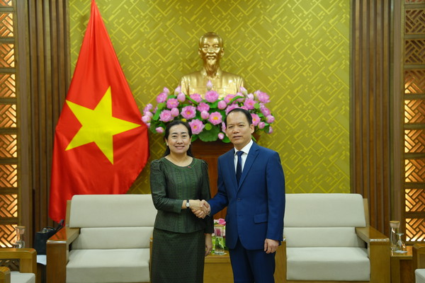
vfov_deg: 22.6
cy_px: 142
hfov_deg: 33.4
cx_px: 212
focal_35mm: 60
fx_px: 708
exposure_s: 1/125
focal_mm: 60
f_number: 2.8
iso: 800
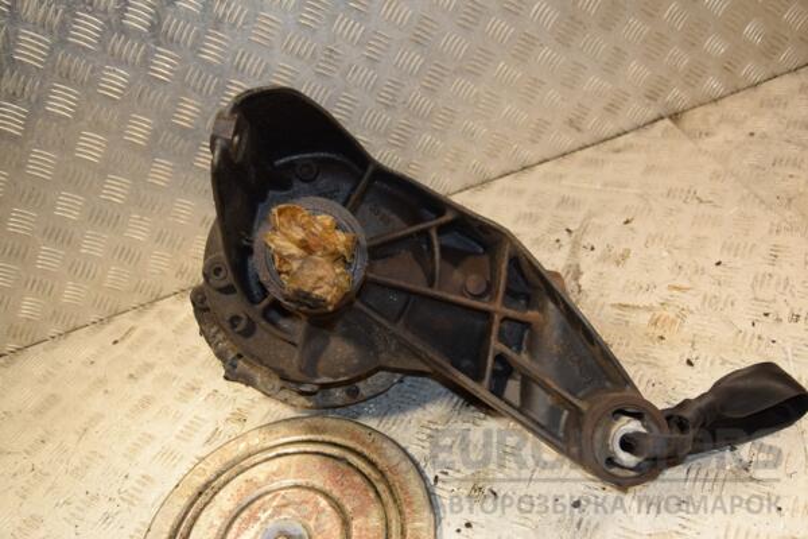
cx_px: 404
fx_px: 741
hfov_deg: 57.2
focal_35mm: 33
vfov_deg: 40.0
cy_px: 270
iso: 800
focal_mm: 22
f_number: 5
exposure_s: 1/160
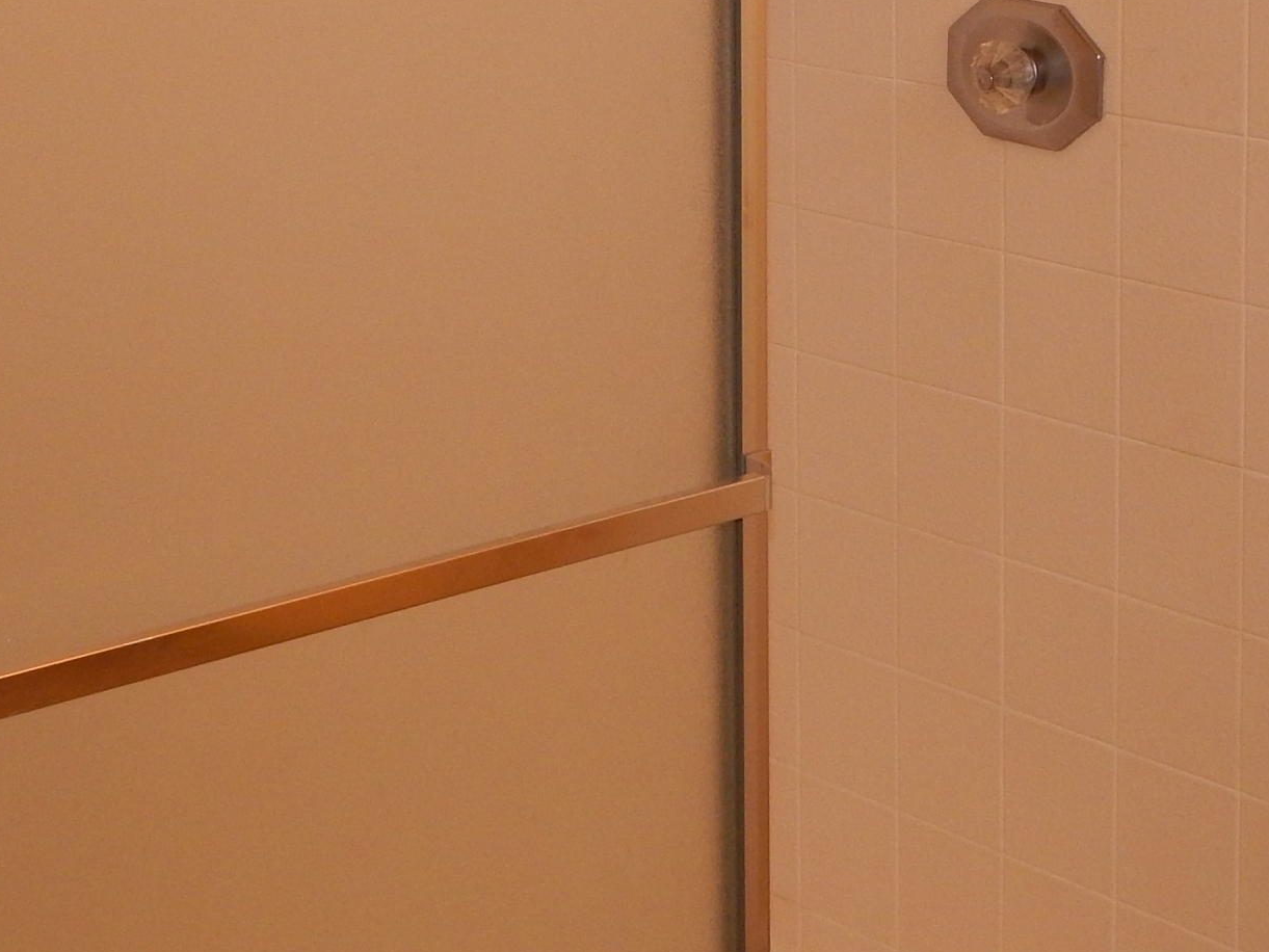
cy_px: -51
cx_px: 948
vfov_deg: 16.7
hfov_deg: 22.5
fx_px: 3153
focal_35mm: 86
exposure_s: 1/30
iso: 200
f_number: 3.3
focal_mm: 6.1
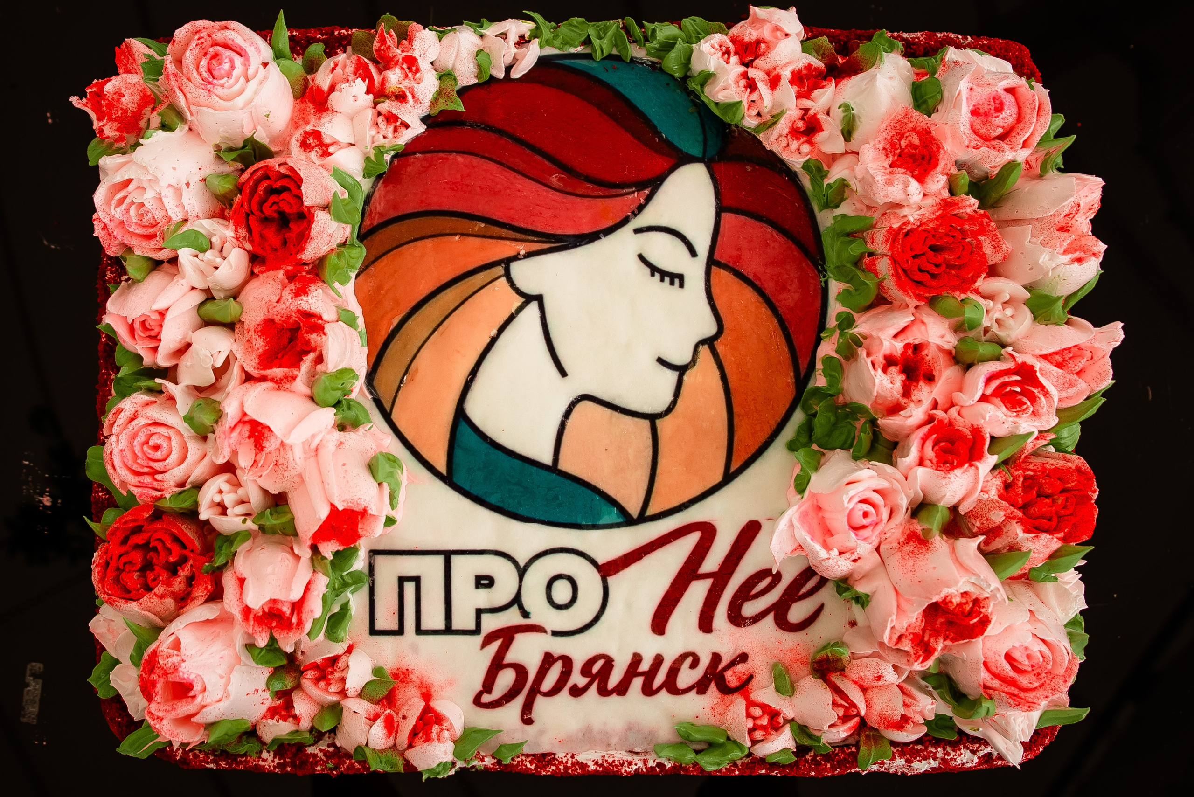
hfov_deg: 48.6
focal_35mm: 40
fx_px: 1319
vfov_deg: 33.6
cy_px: 351
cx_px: 528
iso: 400
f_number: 4
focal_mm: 24
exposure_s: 1/320
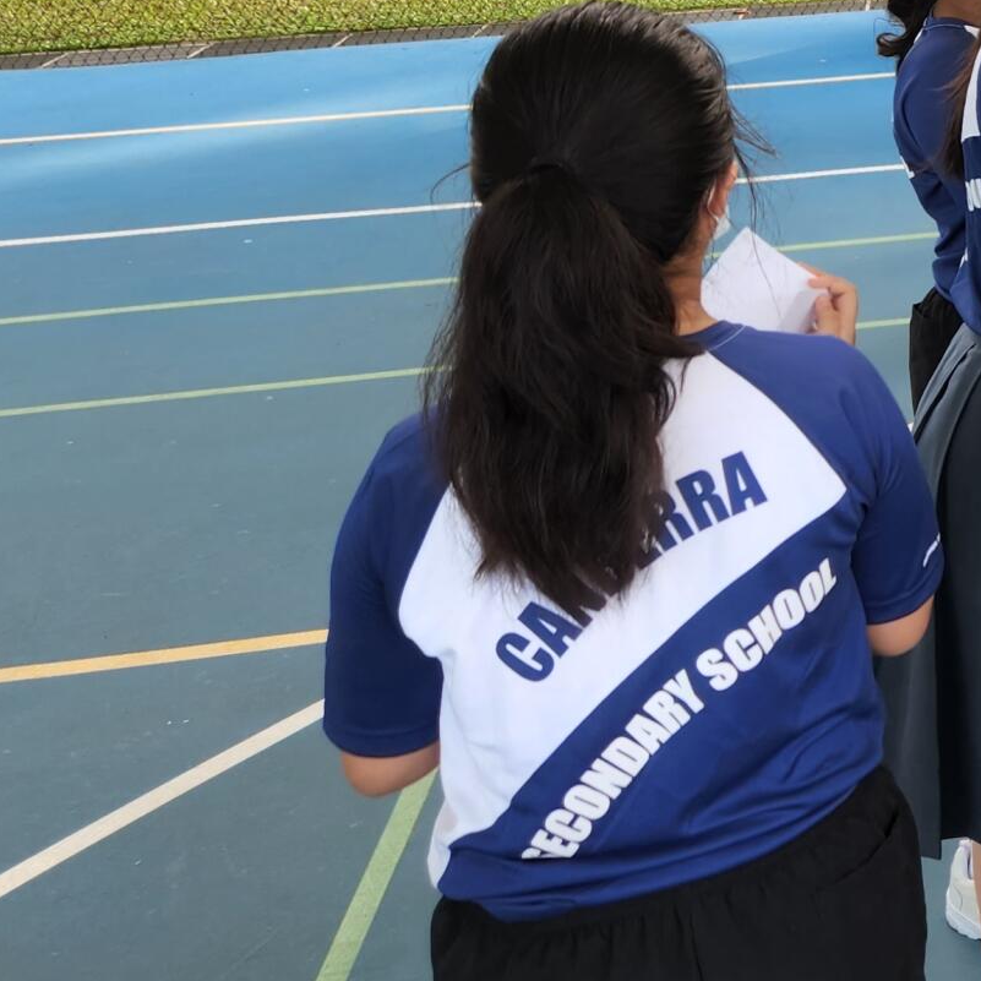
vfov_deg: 25.1
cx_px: 1423
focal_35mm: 65
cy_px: -17
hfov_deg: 22.4
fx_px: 2084
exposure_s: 1/180
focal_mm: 5.4
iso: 20
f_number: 1.8
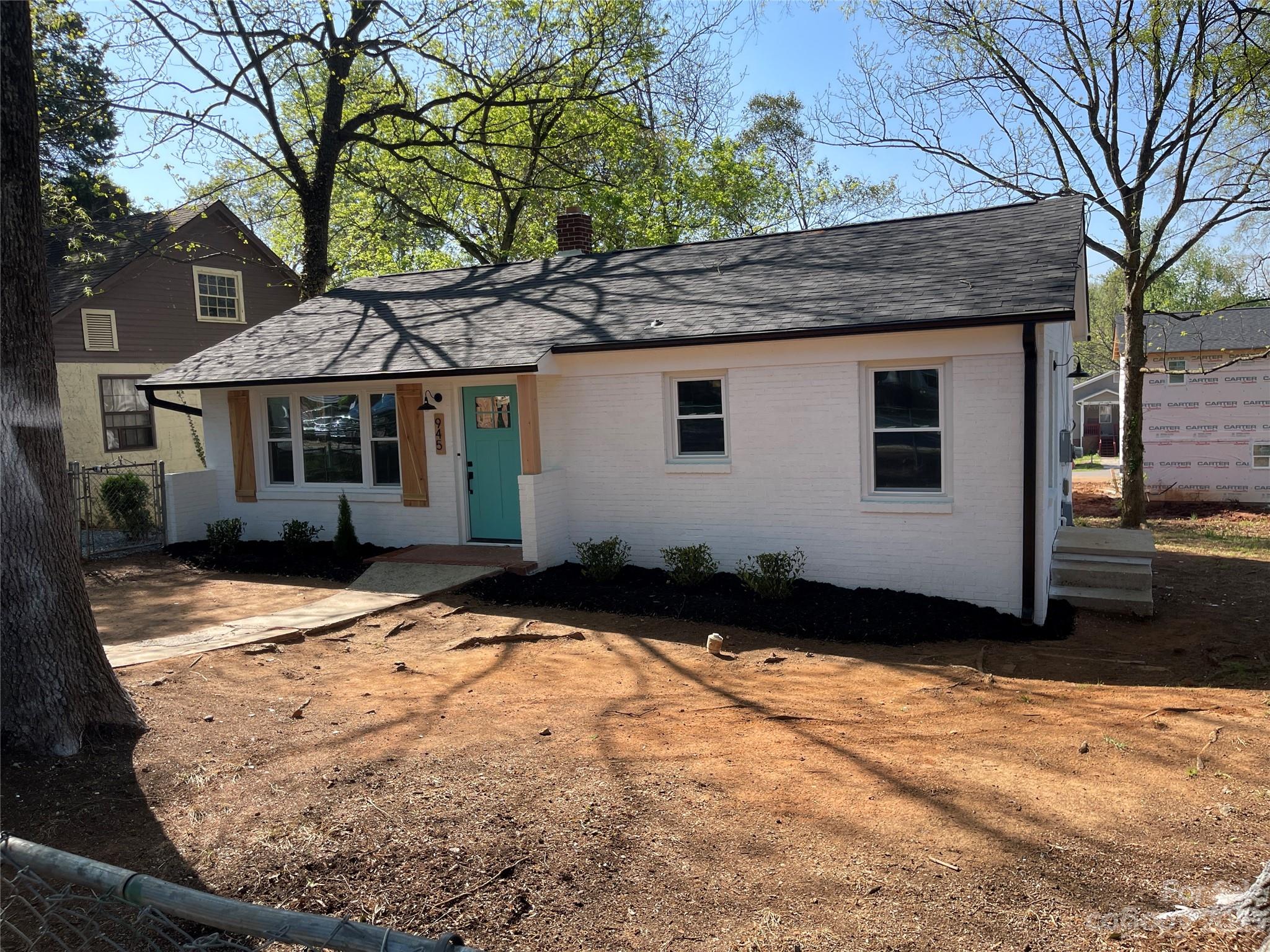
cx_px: 635
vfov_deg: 53.1
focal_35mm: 26
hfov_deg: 67.3
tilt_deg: -5.4
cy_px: 476
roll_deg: +2.3
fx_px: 954
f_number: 1.6
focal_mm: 5.1
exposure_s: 1/1252
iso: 32
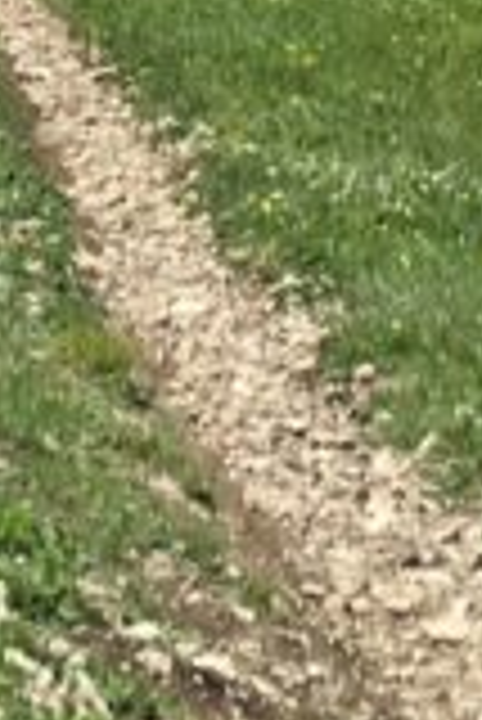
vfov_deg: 8.3
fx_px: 4529
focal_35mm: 226
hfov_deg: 6.0
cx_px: -437
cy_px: -1094
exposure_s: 1/2481
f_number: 2.2
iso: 25
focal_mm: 4.15
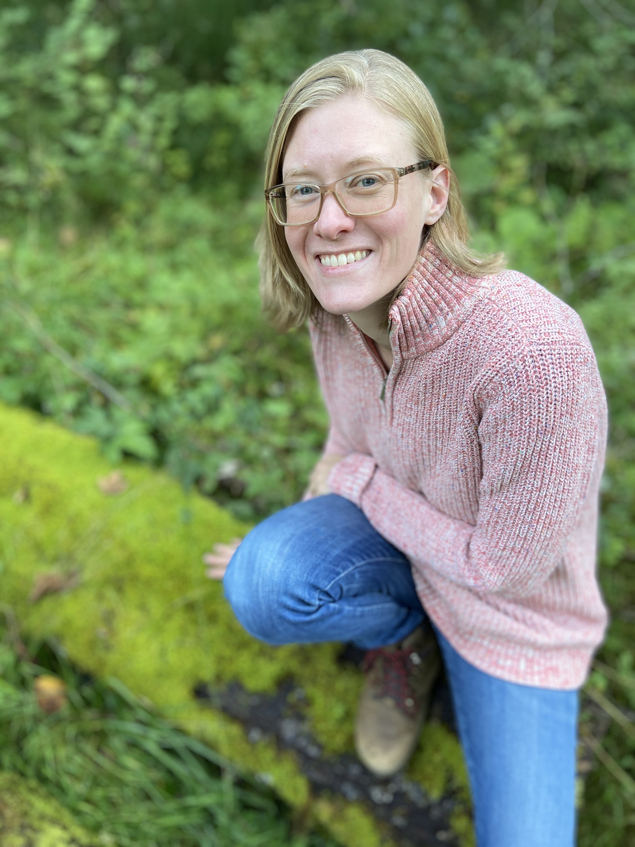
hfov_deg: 53.1
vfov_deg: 67.3
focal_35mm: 26
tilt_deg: -32.1
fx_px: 636
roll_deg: -3.5
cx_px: 318
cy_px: 424
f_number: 1.8
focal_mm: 4.25
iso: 50
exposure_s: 1/121
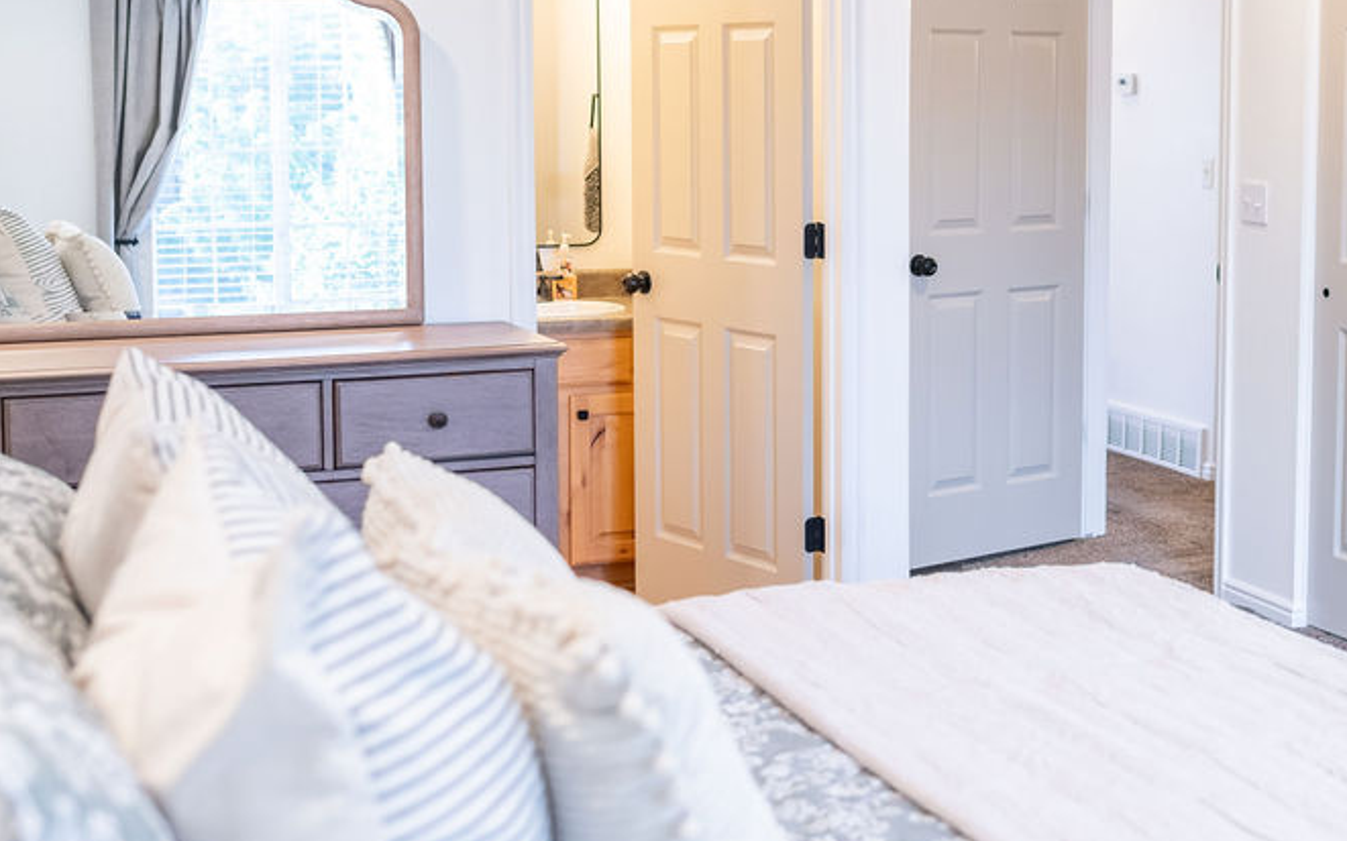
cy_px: 280
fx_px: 2056
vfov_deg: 23.0
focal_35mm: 56
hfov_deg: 36.1
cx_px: 827
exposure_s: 1/250
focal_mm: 35
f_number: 2.8
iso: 1000
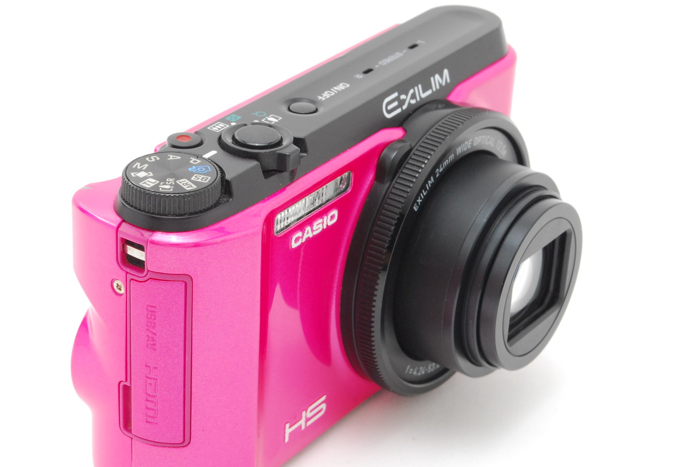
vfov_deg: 13.6
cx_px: 312
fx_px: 1953
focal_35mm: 101
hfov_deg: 20.3
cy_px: 271
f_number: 14
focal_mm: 55
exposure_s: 1/100
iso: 500
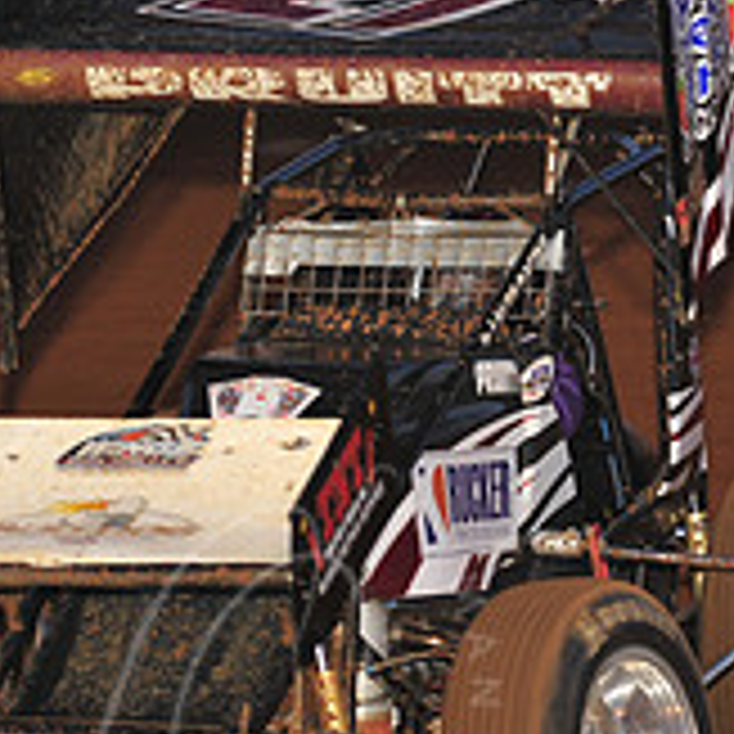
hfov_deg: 4.0
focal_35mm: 437
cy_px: 270
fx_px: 10483
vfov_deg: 4.0
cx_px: 225
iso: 800
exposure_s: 1/320
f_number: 6.3
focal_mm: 145
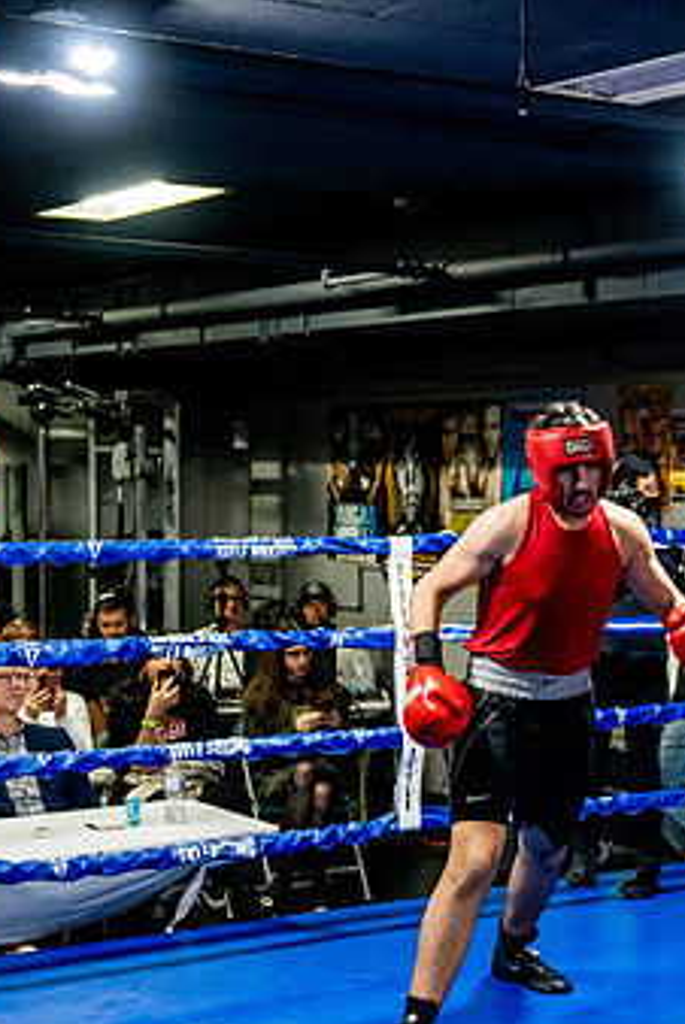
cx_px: 837
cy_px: 583
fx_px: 2051
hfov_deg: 18.0
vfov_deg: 28.0
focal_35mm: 72
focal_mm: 28
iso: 5000
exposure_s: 1/800
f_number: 2.8
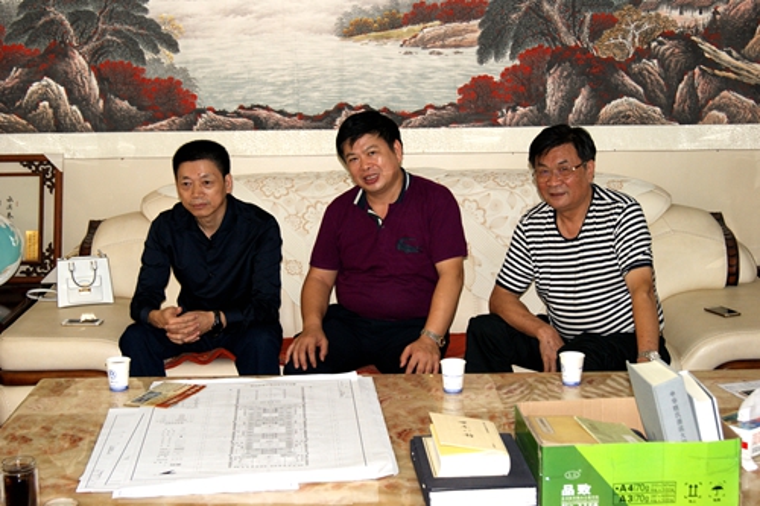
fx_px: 1266
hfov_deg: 33.4
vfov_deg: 22.6
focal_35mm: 60
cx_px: 380
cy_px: 253
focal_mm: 40
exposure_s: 1/60
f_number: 5.6
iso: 400
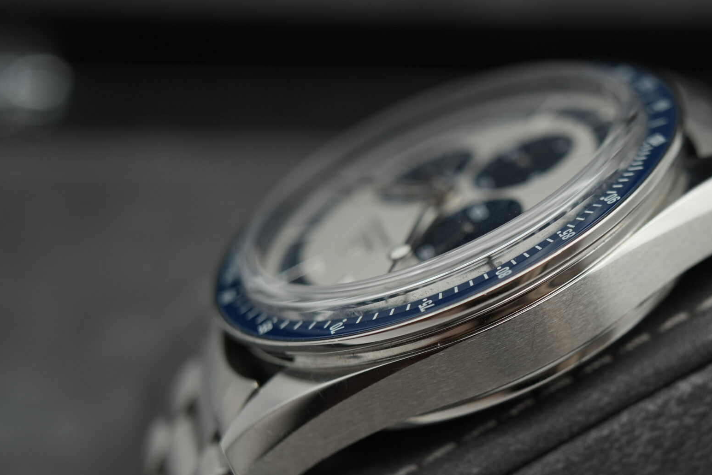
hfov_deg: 33.7
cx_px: 541
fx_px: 1147
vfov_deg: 23.2
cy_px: 333
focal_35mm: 58
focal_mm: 35
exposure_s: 1/250
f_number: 5
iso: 400
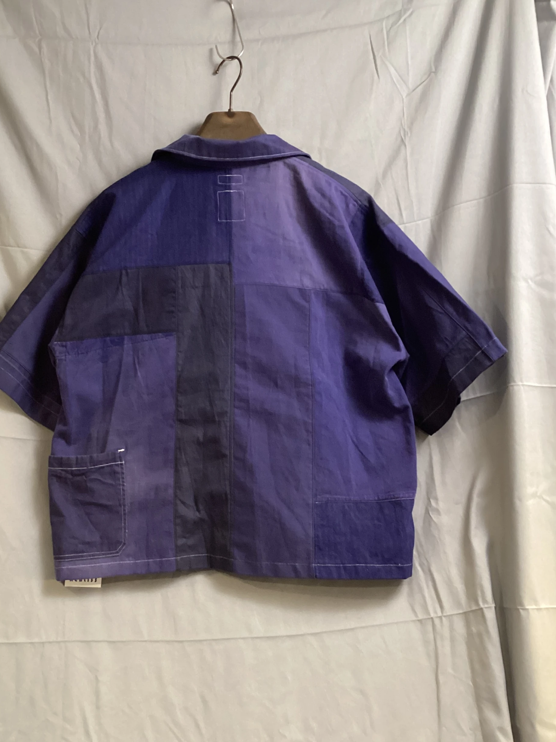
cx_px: 239
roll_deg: +0.1
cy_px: 353
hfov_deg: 39.6
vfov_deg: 51.3
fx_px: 771
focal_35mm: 36
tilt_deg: -1.5
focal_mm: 3.3
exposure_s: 1/40
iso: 250
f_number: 2.4
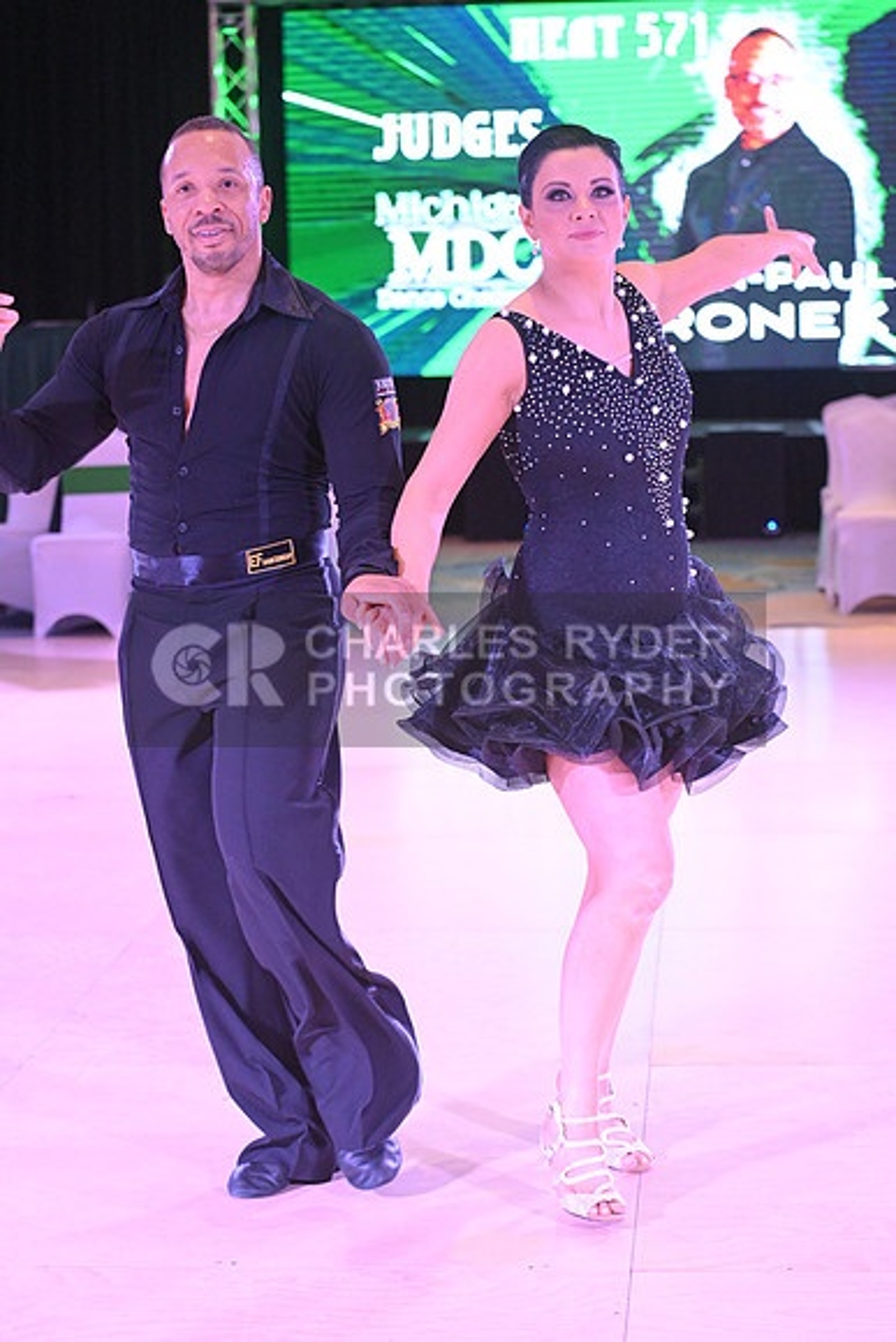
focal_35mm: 78
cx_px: 448
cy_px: 671
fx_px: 2910
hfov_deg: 17.5
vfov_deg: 26.0
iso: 5000
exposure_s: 1/400
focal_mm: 78
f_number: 4.5
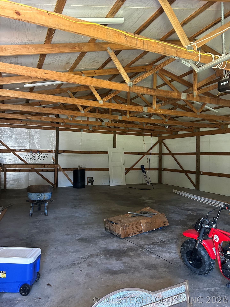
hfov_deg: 53.1
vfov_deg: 67.3
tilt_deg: +0.4
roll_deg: -0.8
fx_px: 230
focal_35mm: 26
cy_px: 154
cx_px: 115
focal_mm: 5.7
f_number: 1.5
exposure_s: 1/60
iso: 500
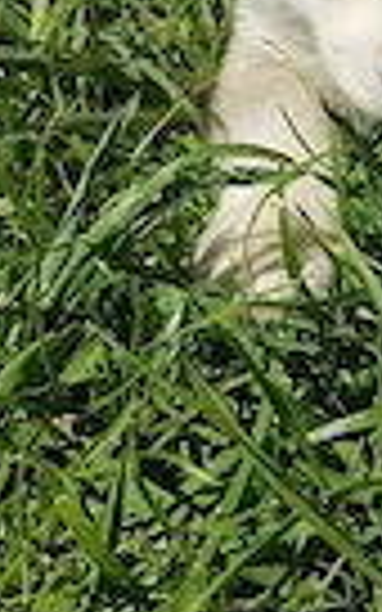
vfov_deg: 24.4
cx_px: 395
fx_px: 1349
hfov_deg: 15.8
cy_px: 0
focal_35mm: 81
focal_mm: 4.2
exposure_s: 1/3333
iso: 40
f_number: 1.7
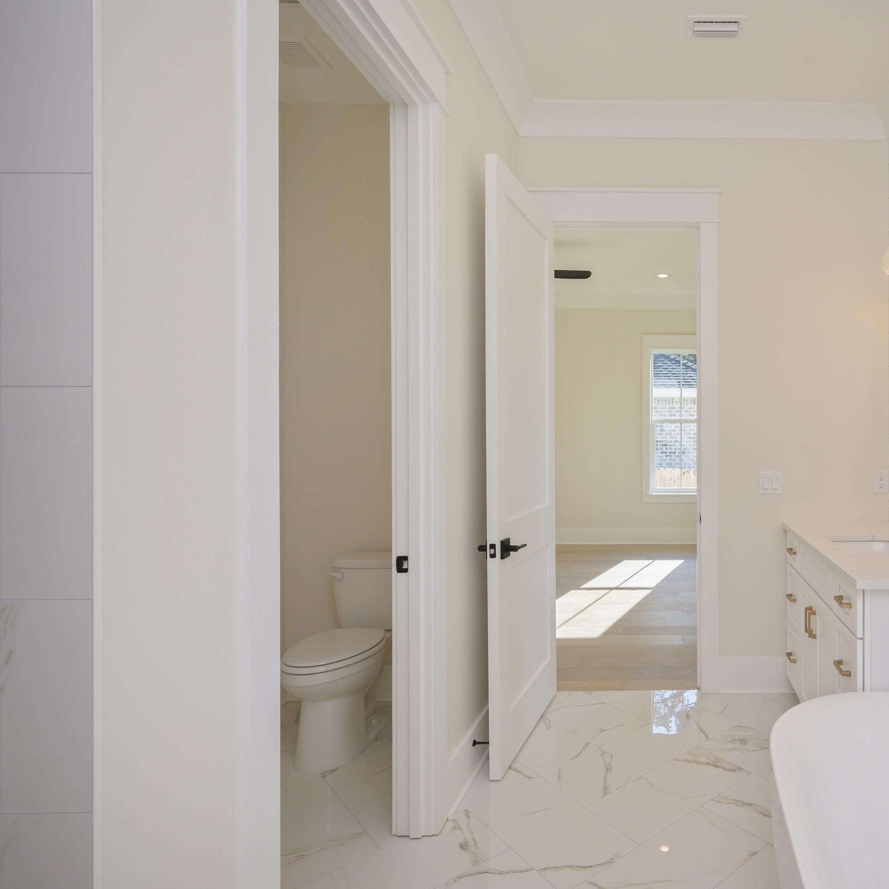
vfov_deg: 73.0
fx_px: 600
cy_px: 450
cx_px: 688
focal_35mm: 21
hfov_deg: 67.4
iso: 400
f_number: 9
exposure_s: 1/200
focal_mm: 15.5
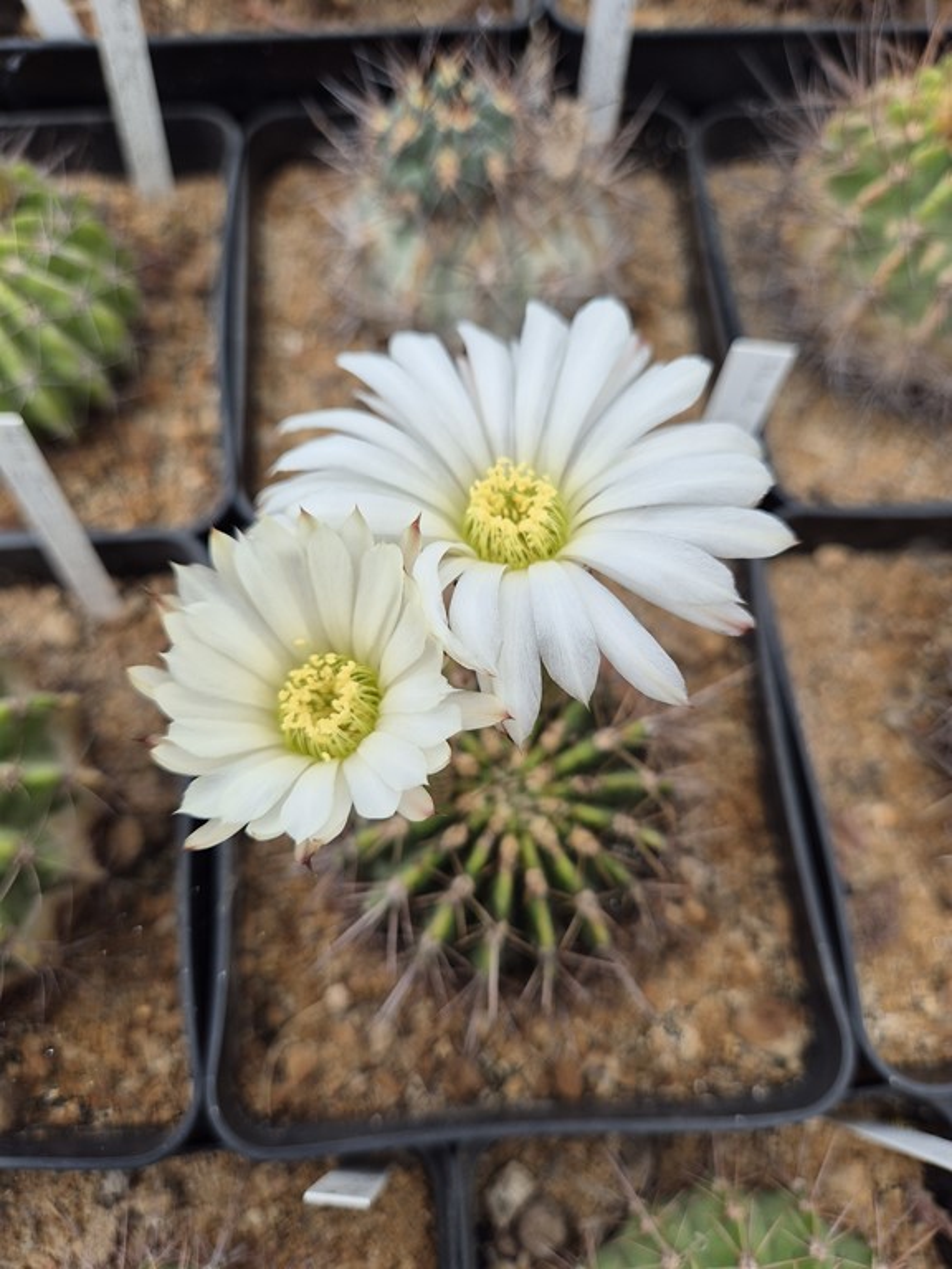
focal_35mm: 23
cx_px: 476
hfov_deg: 58.9
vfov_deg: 73.9
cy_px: 634
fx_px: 843
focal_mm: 5.4
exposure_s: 1/389
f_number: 1.8
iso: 25
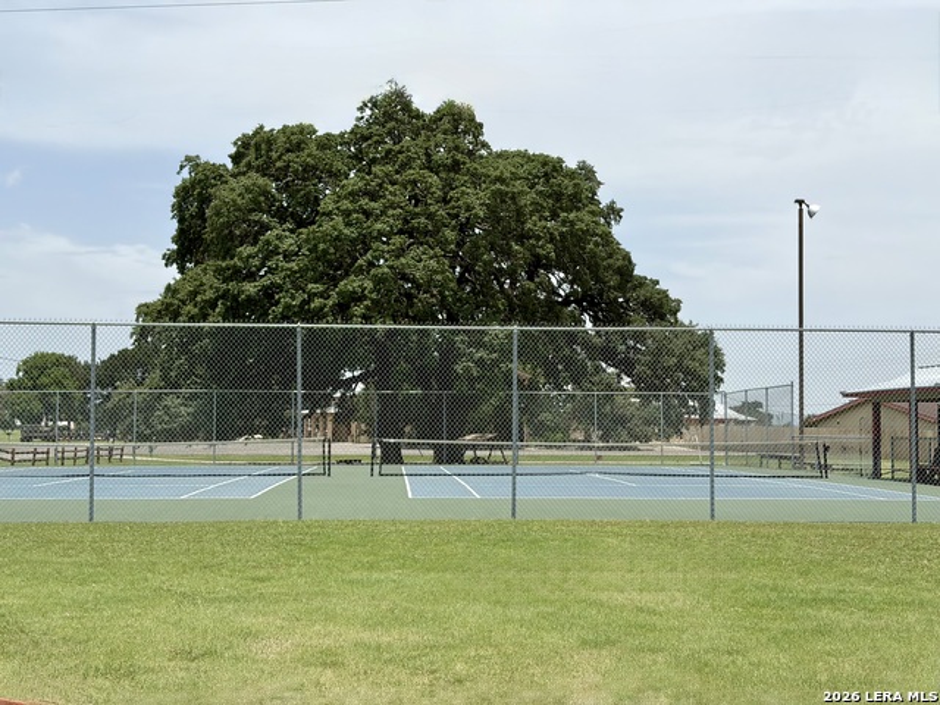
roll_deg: -0.1
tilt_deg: +3.0
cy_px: 352
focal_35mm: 52
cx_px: 470
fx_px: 1412
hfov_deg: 36.8
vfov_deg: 28.0
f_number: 1.6
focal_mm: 5.96
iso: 32
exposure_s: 1/4065
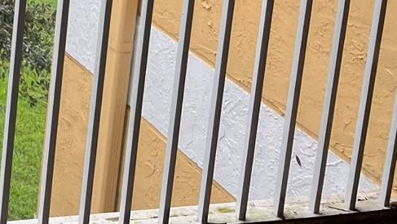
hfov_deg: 19.2
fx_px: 979
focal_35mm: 93
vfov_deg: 11.8
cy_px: -204
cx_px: -242
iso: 50
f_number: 1.5
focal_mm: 5.7
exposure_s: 1/280
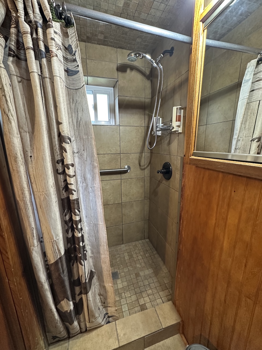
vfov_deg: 102.1
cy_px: 175
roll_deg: -0.3
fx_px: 141
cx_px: 131
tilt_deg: -11.6
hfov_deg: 85.7
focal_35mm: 14
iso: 400
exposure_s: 1/60
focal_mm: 2.22
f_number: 2.2
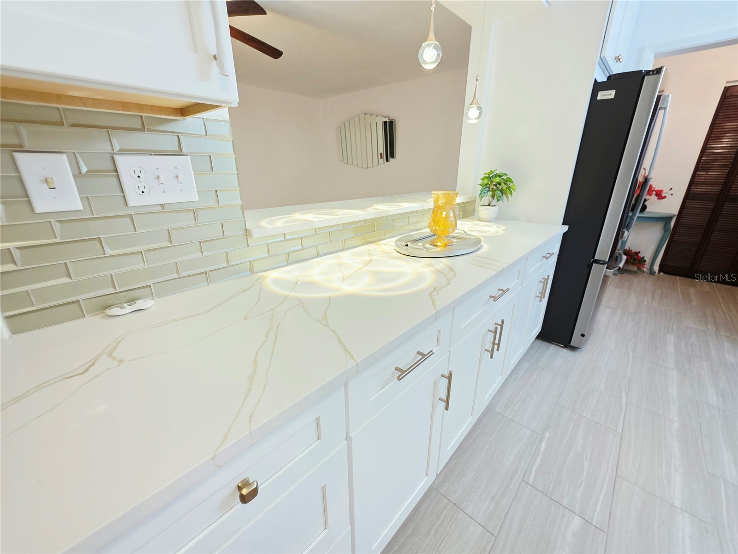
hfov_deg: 106.2
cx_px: 369
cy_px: 277
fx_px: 277
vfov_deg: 89.9
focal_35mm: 13
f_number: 1.9
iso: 250
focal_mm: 2.2
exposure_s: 1/50
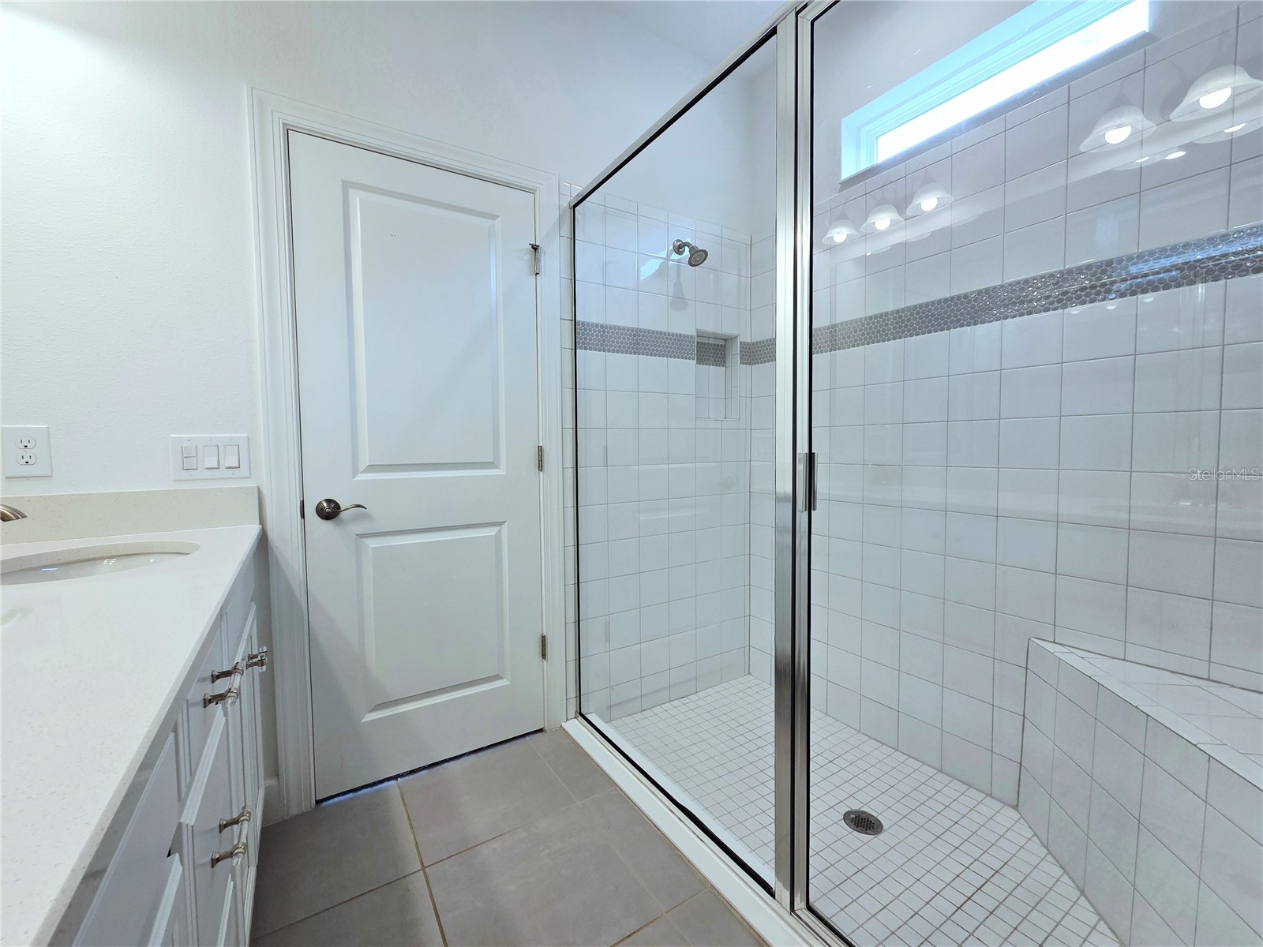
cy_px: 474
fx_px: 474
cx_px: 632
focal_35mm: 13
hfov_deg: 106.2
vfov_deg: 89.9
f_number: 2.2
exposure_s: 1/120
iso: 64
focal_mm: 2.2
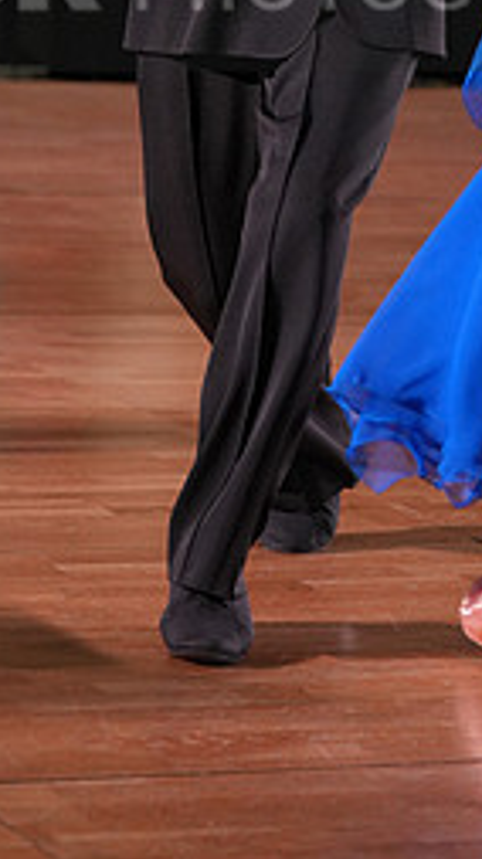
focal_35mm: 168
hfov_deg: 7.2
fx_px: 3824
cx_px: 341
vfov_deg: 12.6
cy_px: -41
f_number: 4
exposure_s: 1/500
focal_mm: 70
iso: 1600
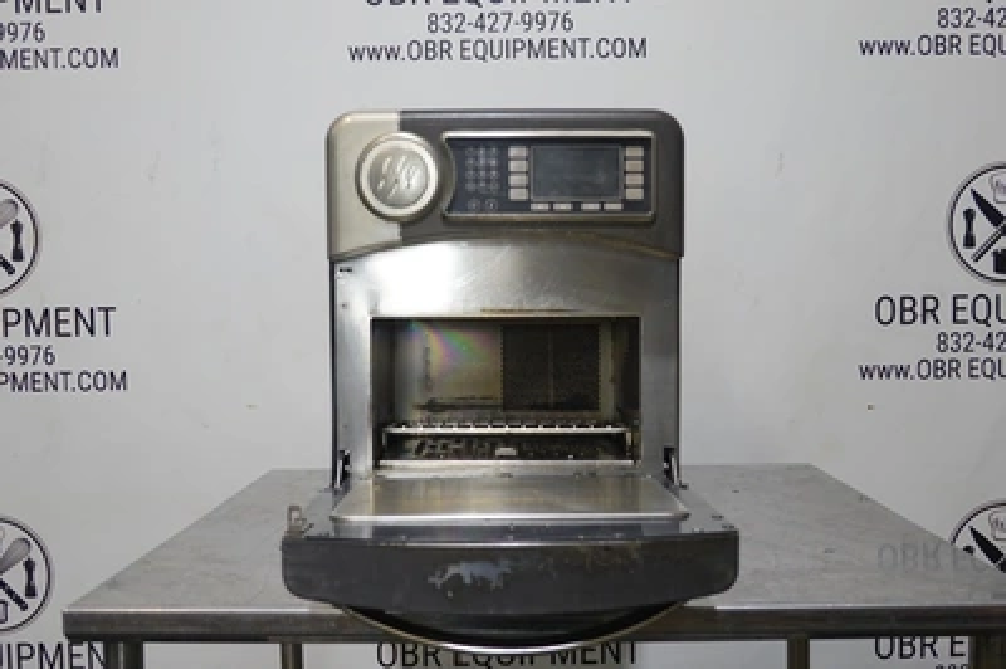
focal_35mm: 36
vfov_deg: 36.8
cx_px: 503
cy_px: 334
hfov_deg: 53.2
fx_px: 1005
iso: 400
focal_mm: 13.29
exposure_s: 1/40
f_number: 3.5
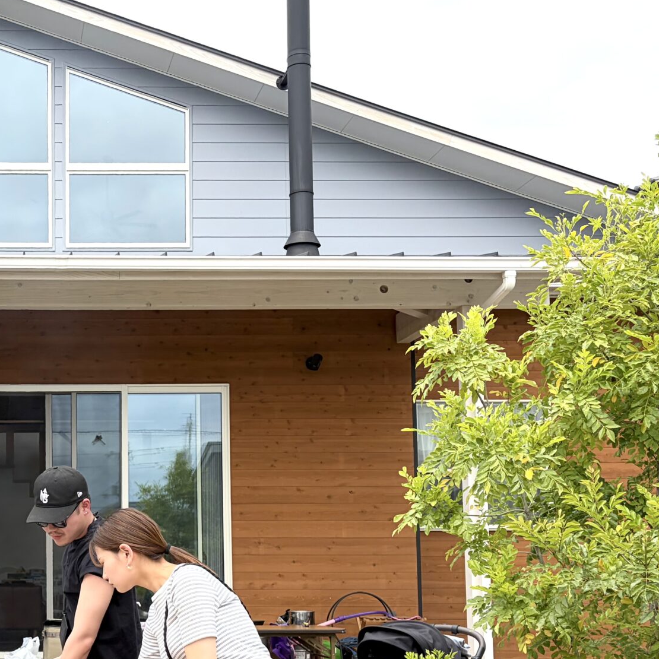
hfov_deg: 30.3
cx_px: 26
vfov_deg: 31.7
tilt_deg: +4.6
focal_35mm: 53
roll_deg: +0.4
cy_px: 485
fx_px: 1142
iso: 50
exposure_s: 1/2639
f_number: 1.6
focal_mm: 5.96
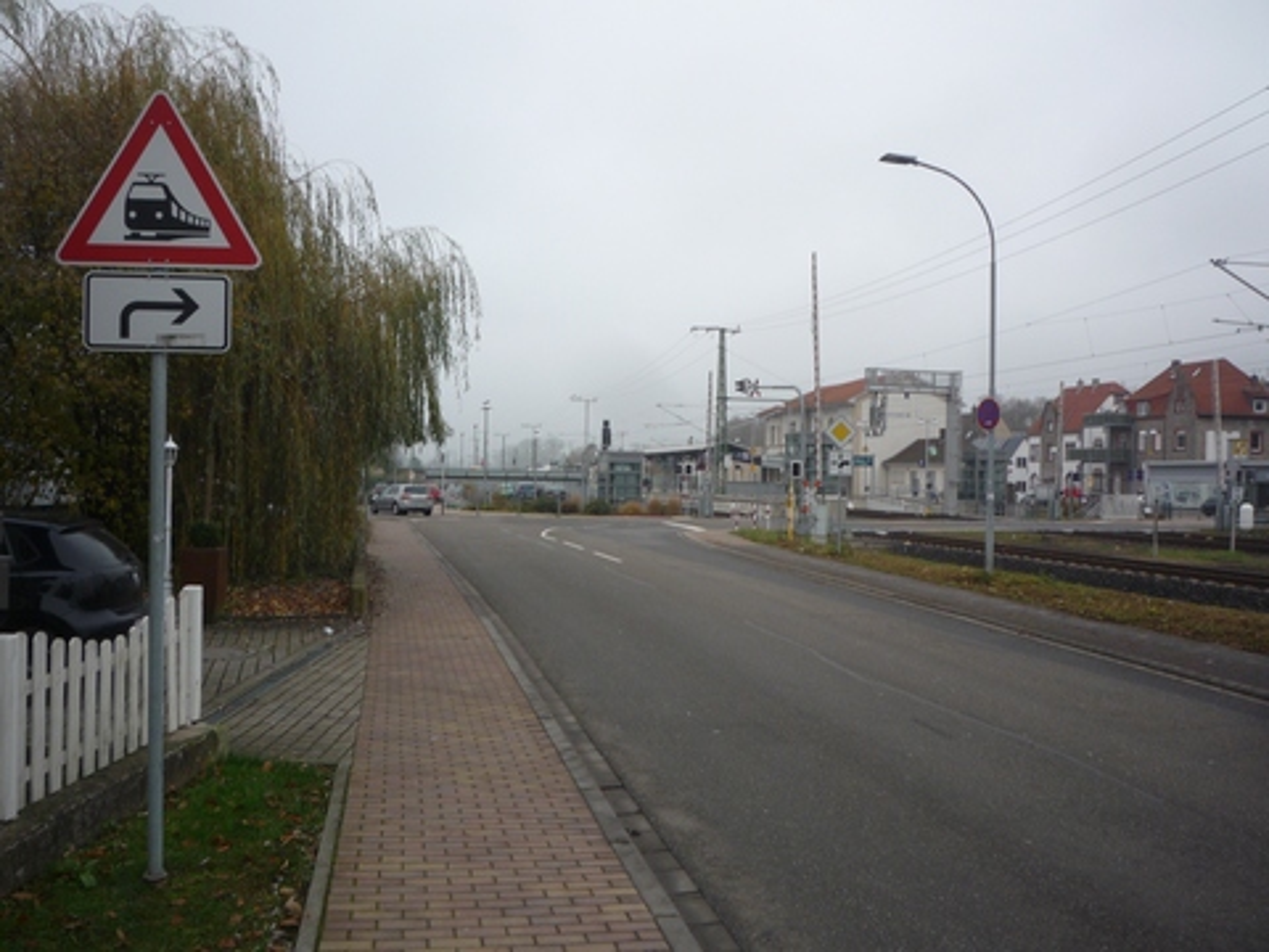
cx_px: 634
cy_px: 476
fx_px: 1173
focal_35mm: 32
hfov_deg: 56.8
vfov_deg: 44.2
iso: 100
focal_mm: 5.2
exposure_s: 1/125
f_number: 4
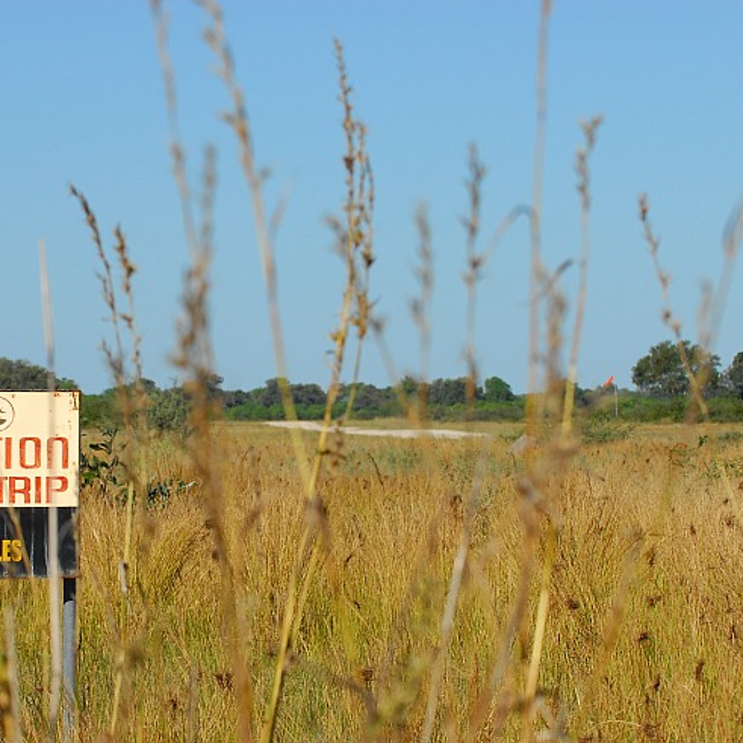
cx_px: 203
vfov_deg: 9.4
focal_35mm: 187
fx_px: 4541
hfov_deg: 9.3
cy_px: 454
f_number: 9
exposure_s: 1/500
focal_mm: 80
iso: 200
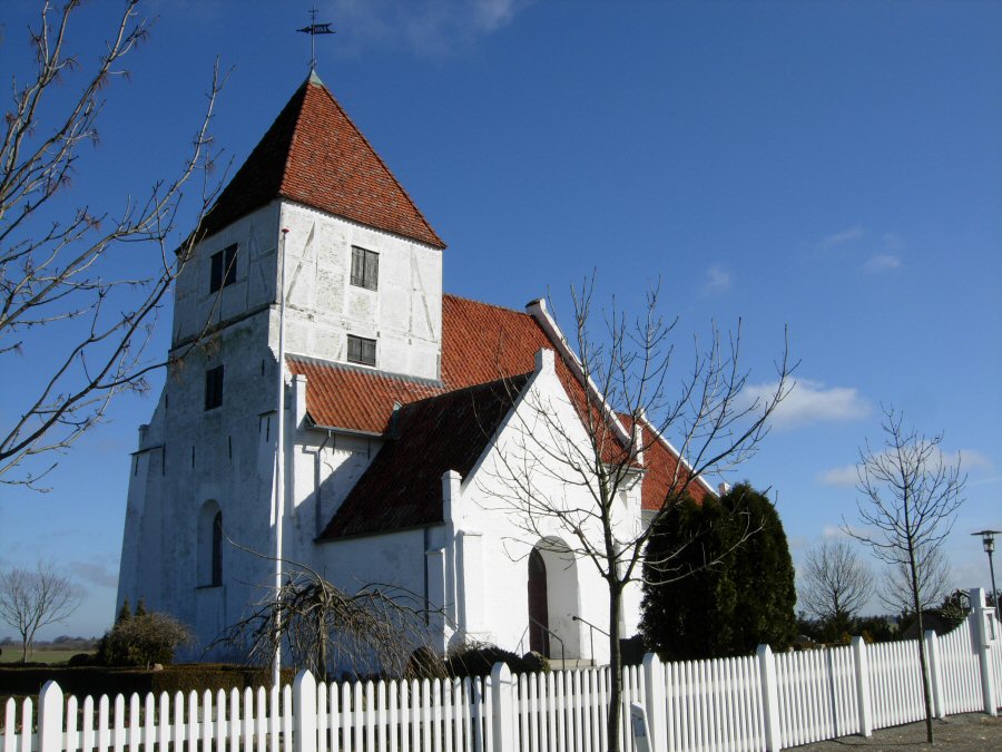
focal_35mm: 36
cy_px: 376
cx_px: 501
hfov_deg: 51.4
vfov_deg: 39.7
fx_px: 1042
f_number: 6.8
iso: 50
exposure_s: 1/373
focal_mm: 7.5
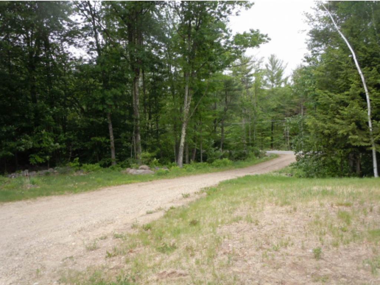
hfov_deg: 63.4
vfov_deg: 49.8
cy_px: 142
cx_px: 190
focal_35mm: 28
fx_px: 308
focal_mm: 5
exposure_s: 1/250
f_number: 3.7
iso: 100
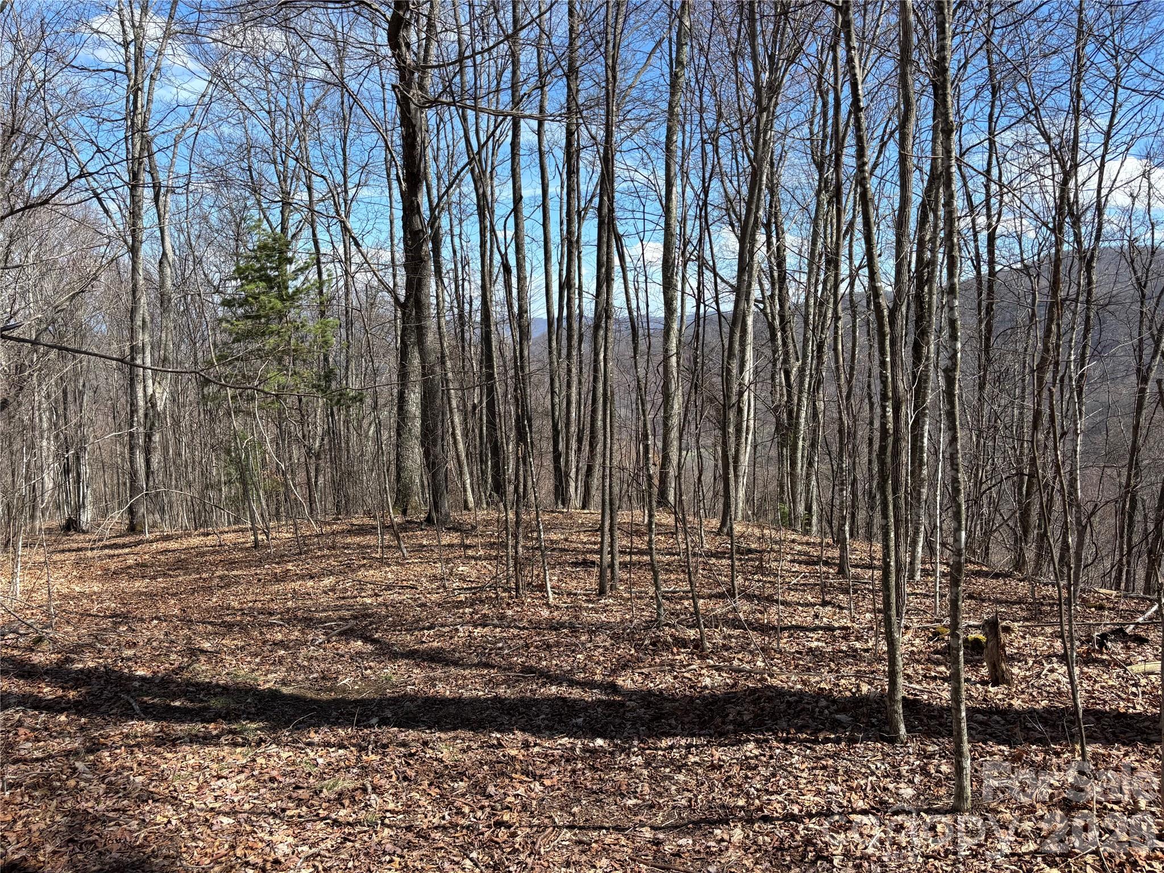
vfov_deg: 53.1
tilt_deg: -7.7
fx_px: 874
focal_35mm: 26
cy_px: 436
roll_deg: -1.4
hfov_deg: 67.3
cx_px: 582
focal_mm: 5.96
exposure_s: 1/1642
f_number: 1.6
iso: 50
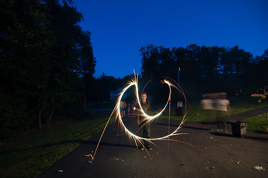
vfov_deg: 71.9
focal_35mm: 16
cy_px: 89
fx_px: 123
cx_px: 134
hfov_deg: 95.1
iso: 200
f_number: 2.8
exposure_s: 2
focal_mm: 11
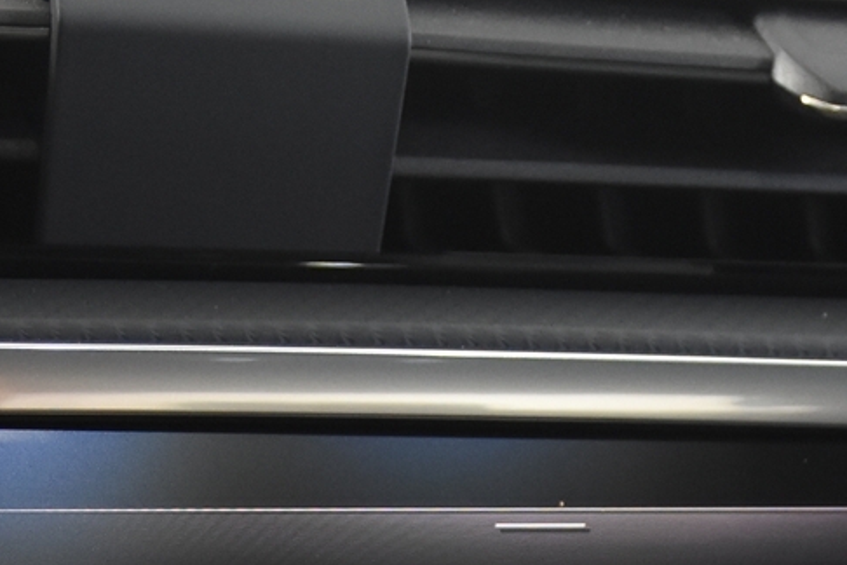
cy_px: 846
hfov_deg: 13.3
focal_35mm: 154
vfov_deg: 8.7
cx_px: 582
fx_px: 3623
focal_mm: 26
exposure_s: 1/40
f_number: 3.2
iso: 2000
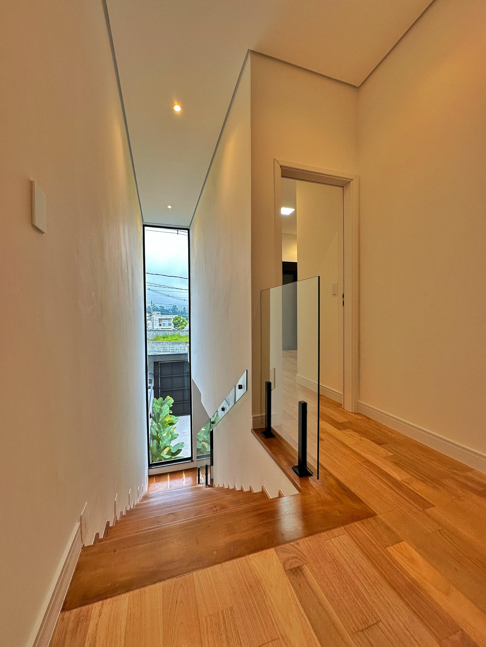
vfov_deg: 102.1
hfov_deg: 85.7
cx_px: 243
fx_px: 262
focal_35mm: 14
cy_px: 324
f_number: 2.2
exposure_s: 1/120
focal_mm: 2.22
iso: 80
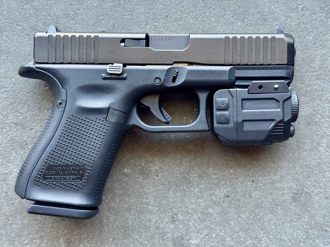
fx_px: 458
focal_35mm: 48
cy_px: 124
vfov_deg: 30.3
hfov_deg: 39.7
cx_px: 165
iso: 125
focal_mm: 6.76
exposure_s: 1/120
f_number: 1.78
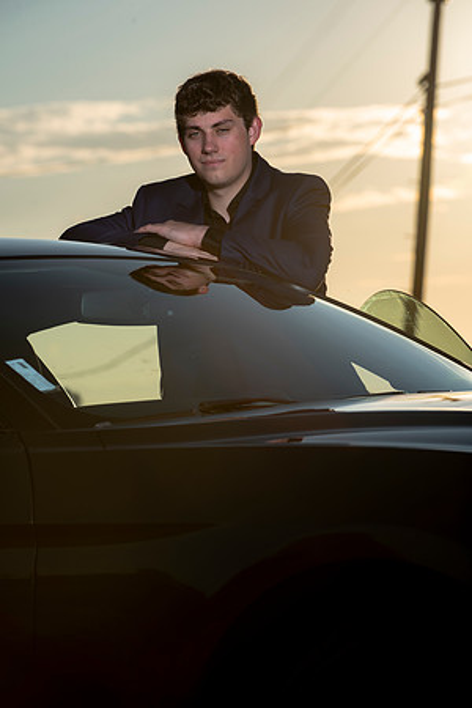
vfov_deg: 12.1
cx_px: 236
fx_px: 3343
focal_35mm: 170
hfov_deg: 8.1
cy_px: 354
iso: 31
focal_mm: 170
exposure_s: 1/250
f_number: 9
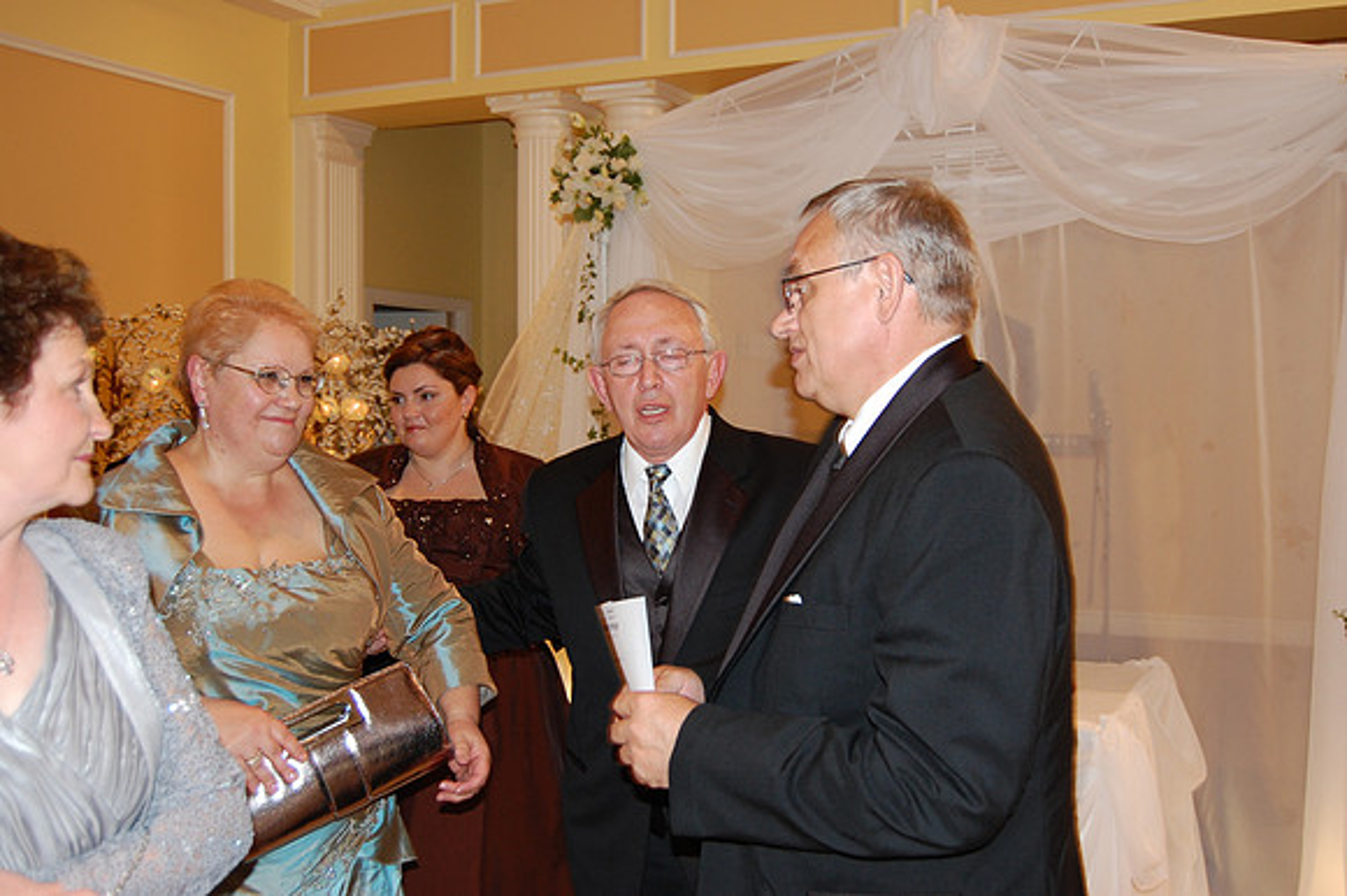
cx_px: 674
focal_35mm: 39
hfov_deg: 49.6
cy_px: 448
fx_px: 1458
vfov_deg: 34.2
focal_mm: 26
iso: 400
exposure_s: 1/60
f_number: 4
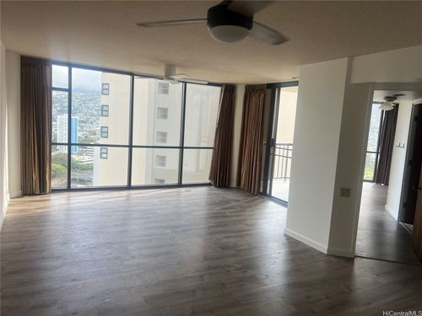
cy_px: 158
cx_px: 211
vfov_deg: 53.1
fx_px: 317
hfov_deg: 67.3
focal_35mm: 26
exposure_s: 1/120
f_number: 1.5
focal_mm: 5.7
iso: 50
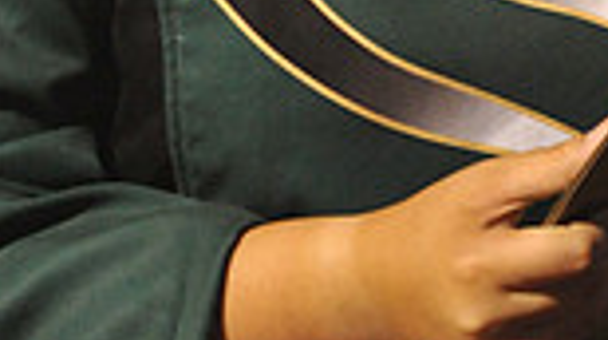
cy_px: -640
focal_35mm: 316
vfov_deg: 3.7
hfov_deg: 6.8
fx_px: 5086
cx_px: 442
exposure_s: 1/125
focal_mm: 80
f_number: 5.6
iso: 5000
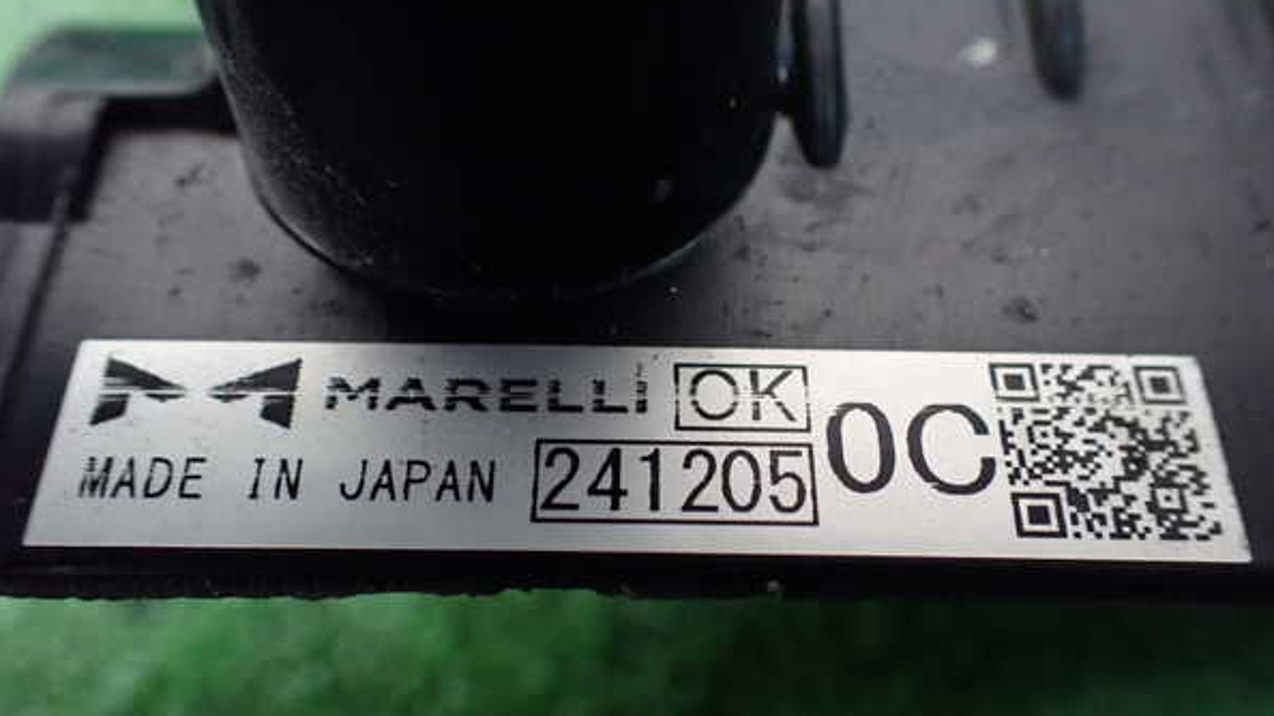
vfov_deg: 35.5
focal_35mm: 33
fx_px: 1115
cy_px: 422
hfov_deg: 59.5
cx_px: 639
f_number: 2.3
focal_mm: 5.4
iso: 800
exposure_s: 1/125
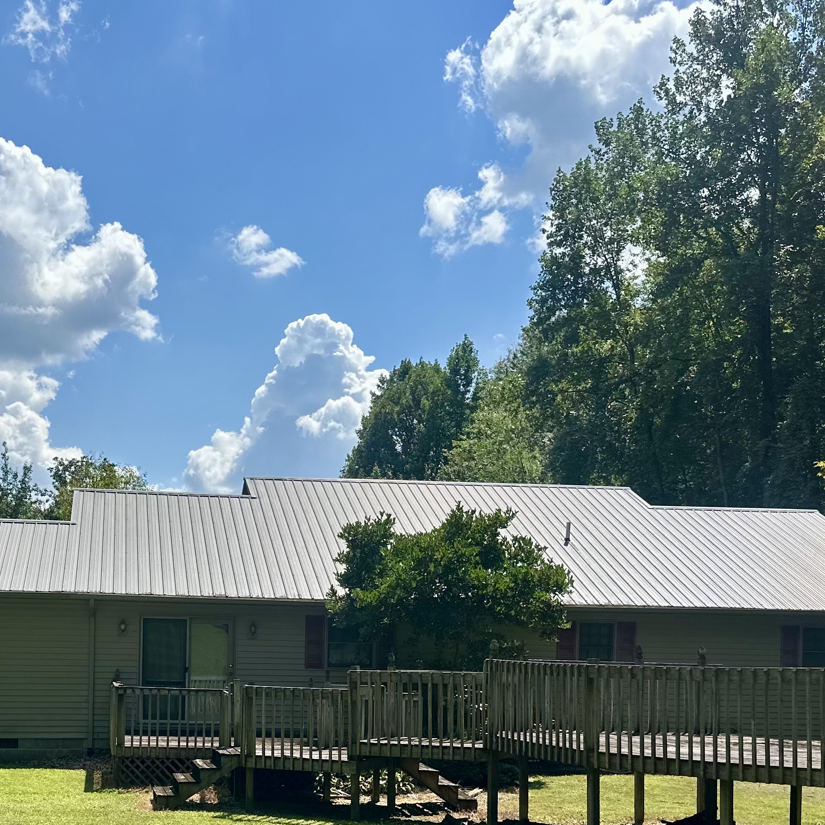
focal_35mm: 45
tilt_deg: +1.1
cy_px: 648
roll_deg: -0.6
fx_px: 1213
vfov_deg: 36.4
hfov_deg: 36.9
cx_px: 243
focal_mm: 6.86
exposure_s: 1/5525
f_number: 1.78
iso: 80
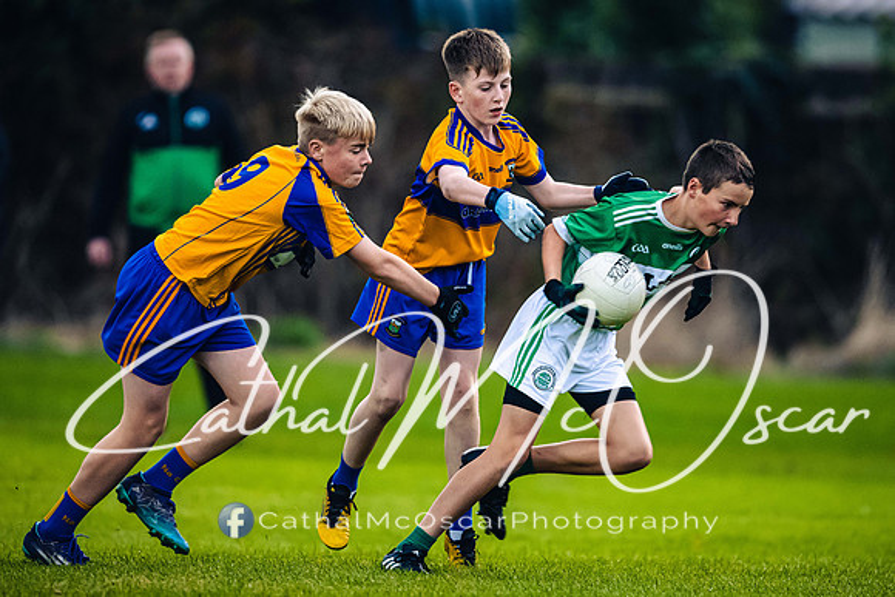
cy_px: 306
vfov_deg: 2.7
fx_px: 12668
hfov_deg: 4.0
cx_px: 505
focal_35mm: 509
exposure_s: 1/640
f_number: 2.8
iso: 3200
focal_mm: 400
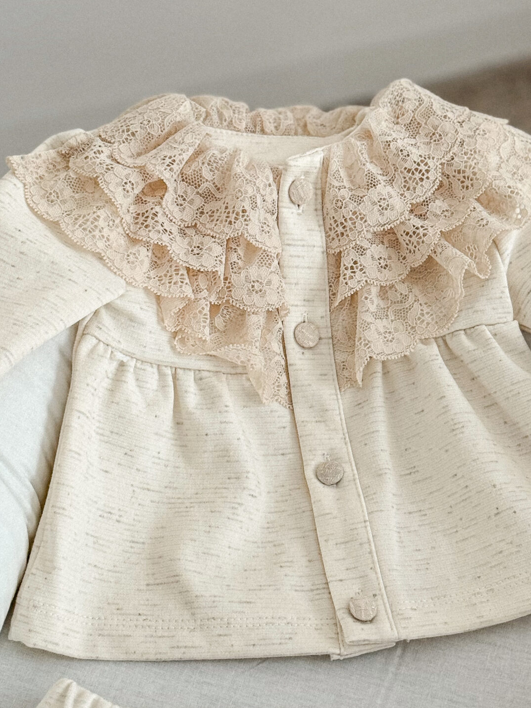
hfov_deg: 17.2
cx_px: 257
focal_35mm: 86
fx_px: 1759
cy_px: 361
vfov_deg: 22.8
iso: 64
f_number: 1.8
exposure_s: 1/570
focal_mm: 6.76
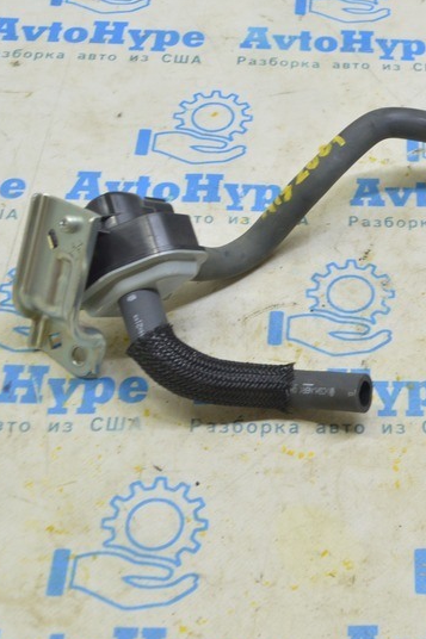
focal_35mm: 63
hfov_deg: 20.7
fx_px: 1119
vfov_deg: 31.8
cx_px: 445
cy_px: 259
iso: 400
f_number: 5.6
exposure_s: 1/20
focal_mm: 22
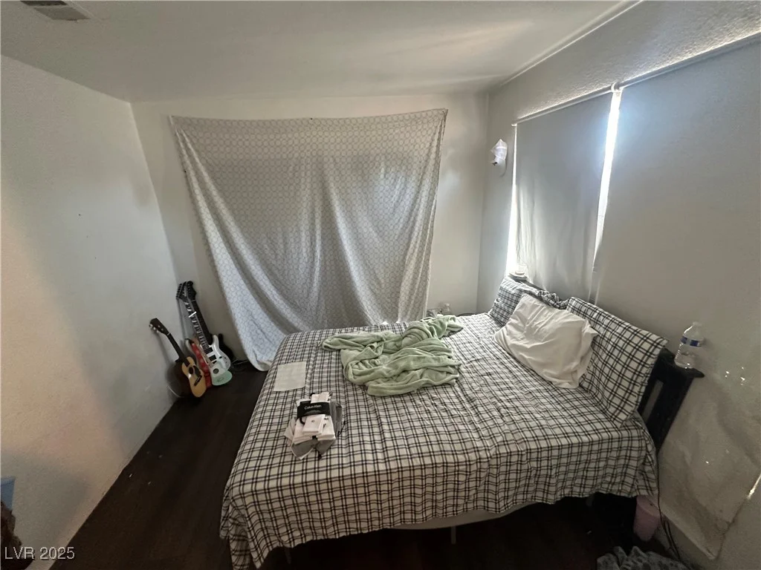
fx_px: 308
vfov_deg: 85.7
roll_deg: +4.3
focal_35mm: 14
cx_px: 380
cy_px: 285
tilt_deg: -20.7
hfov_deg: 102.1
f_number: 2.2
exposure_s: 1/60
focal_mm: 2.22
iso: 400
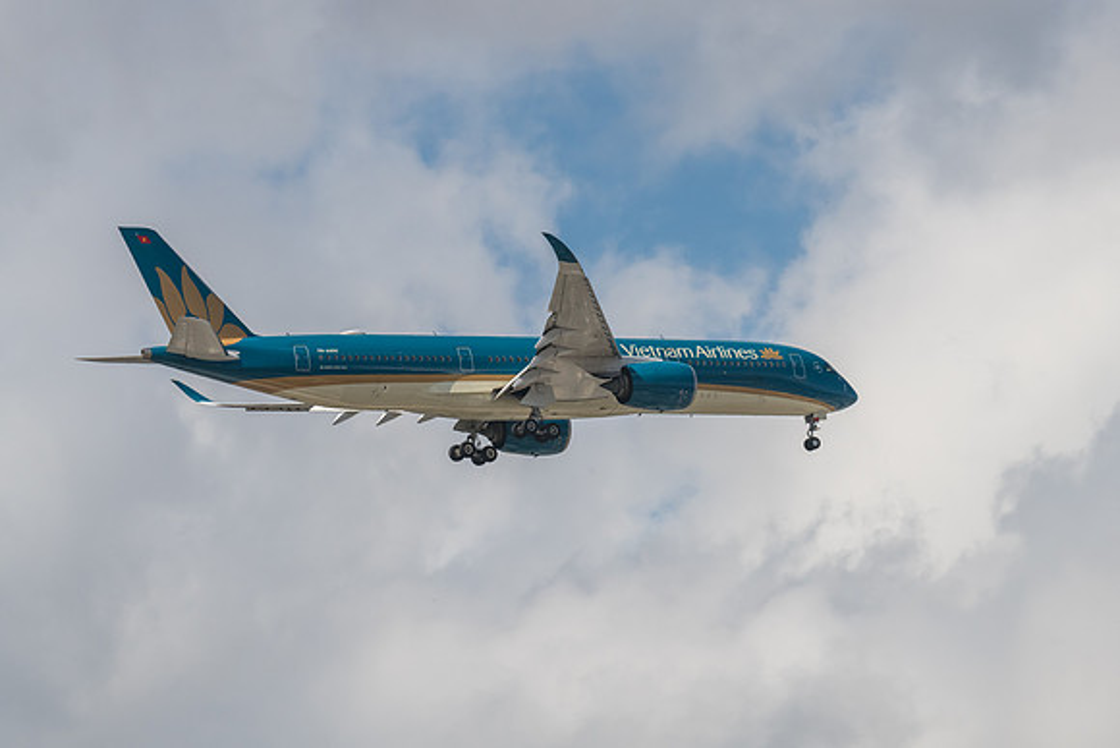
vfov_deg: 4.2
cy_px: 354
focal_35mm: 328
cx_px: 633
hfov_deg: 6.3
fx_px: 10208
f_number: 14
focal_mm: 290
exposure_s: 1/1600
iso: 800
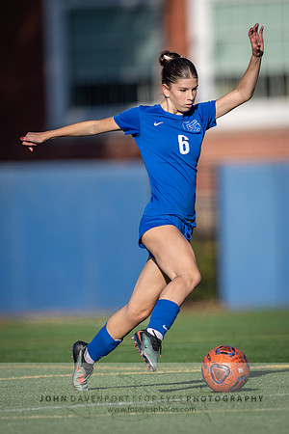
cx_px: 125
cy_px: 188
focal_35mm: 794
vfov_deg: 2.6
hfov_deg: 1.7
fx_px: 9556
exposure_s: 1/2000
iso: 100
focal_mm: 400
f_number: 2.8
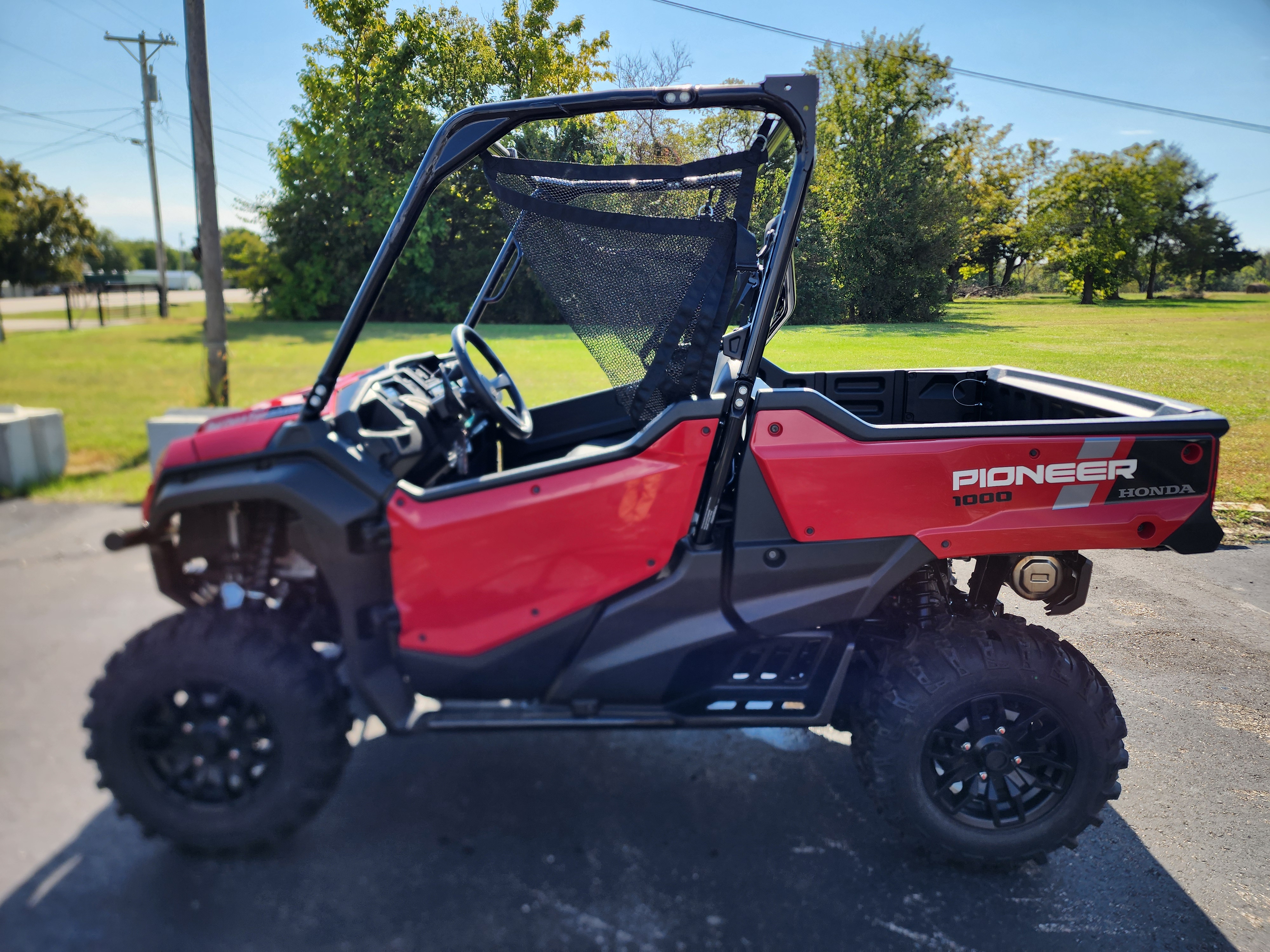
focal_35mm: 23
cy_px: 476
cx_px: 635
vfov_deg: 58.9
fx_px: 844
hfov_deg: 73.9
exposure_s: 1/532
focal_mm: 6.4
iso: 12
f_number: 1.8
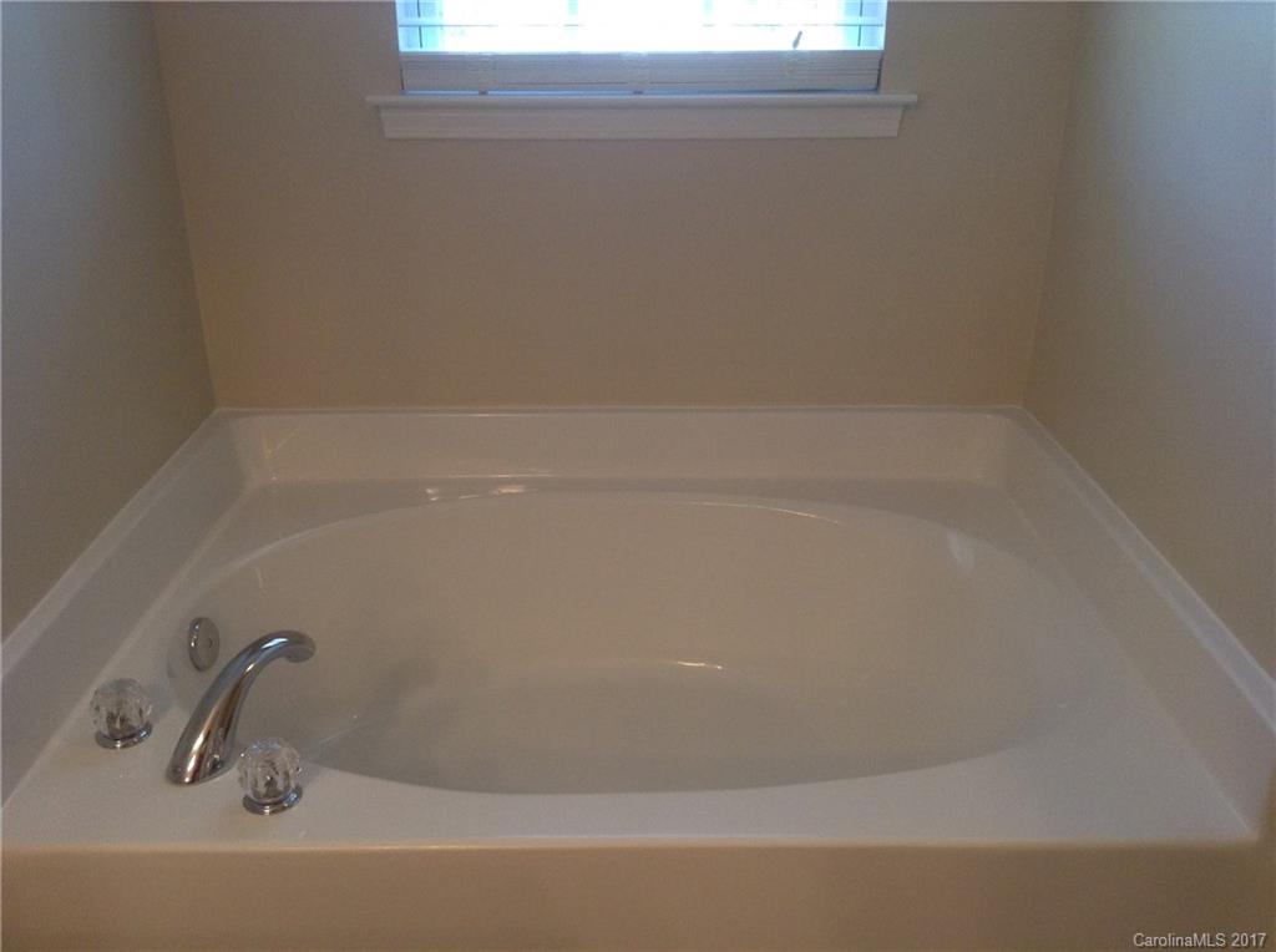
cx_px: 638
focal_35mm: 33
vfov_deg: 42.8
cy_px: 476
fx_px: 1214
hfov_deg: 55.4
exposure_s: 1/25
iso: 100
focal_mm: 3.3
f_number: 2.4
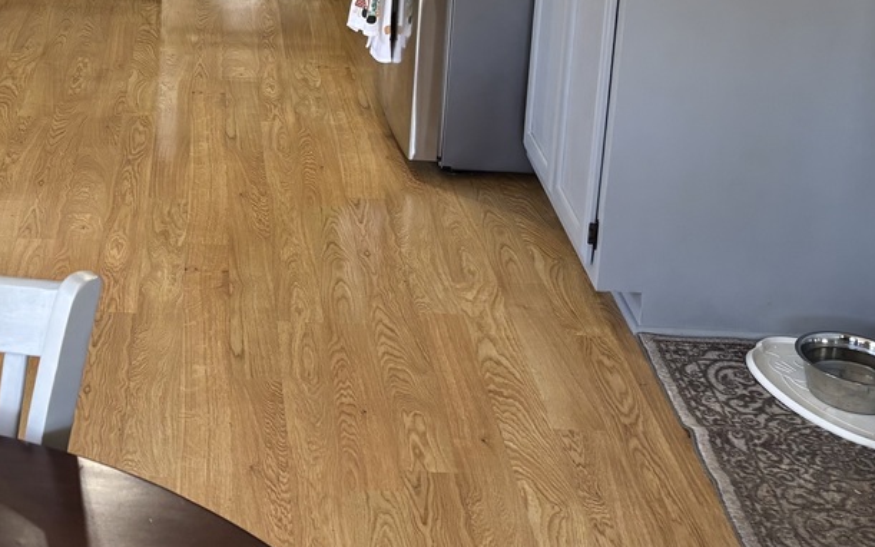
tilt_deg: -14.9
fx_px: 1550
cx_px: 137
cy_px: -63
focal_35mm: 65
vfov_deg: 19.2
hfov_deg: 30.5
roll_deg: -0.9
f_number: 1.6
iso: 125
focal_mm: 5.96
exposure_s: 1/60
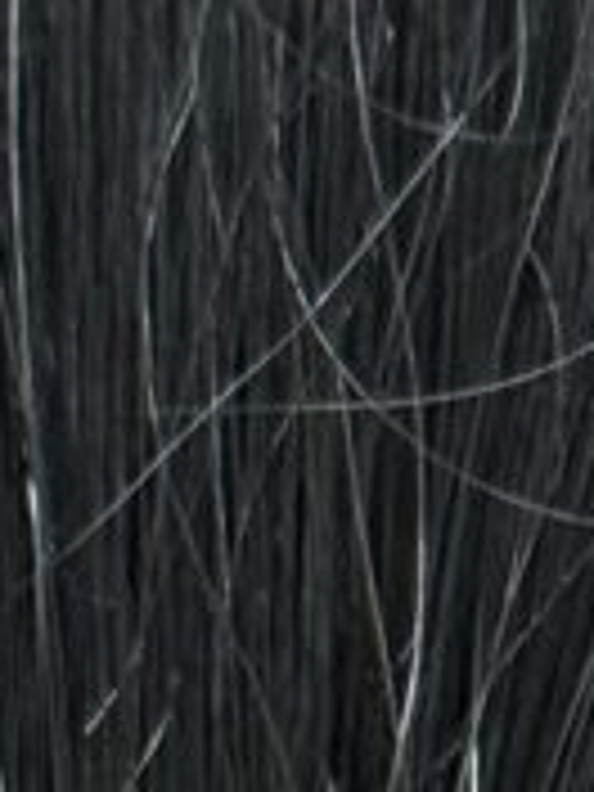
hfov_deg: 5.0
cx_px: 684
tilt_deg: -14.6
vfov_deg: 6.4
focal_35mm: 294
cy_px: 1926
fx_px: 6727
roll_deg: -2.6
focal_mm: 6.76
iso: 200
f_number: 1.78
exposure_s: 1/50
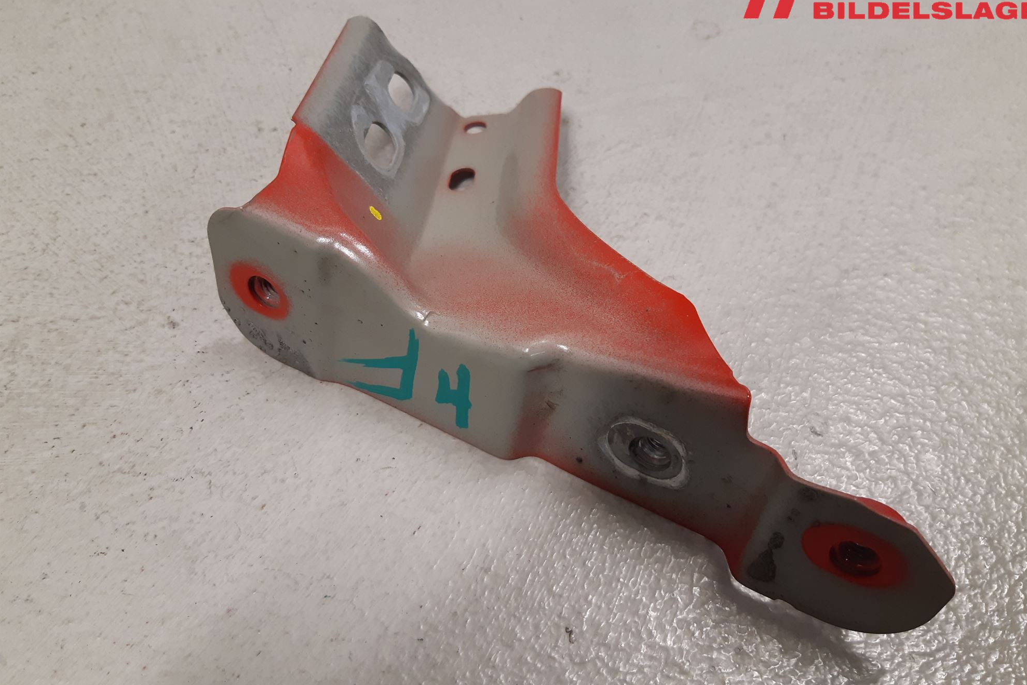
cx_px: 531
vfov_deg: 46.4
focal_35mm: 28
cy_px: 330
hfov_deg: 65.5
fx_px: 799
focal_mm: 3.93
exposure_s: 1/50
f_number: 1.7
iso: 125
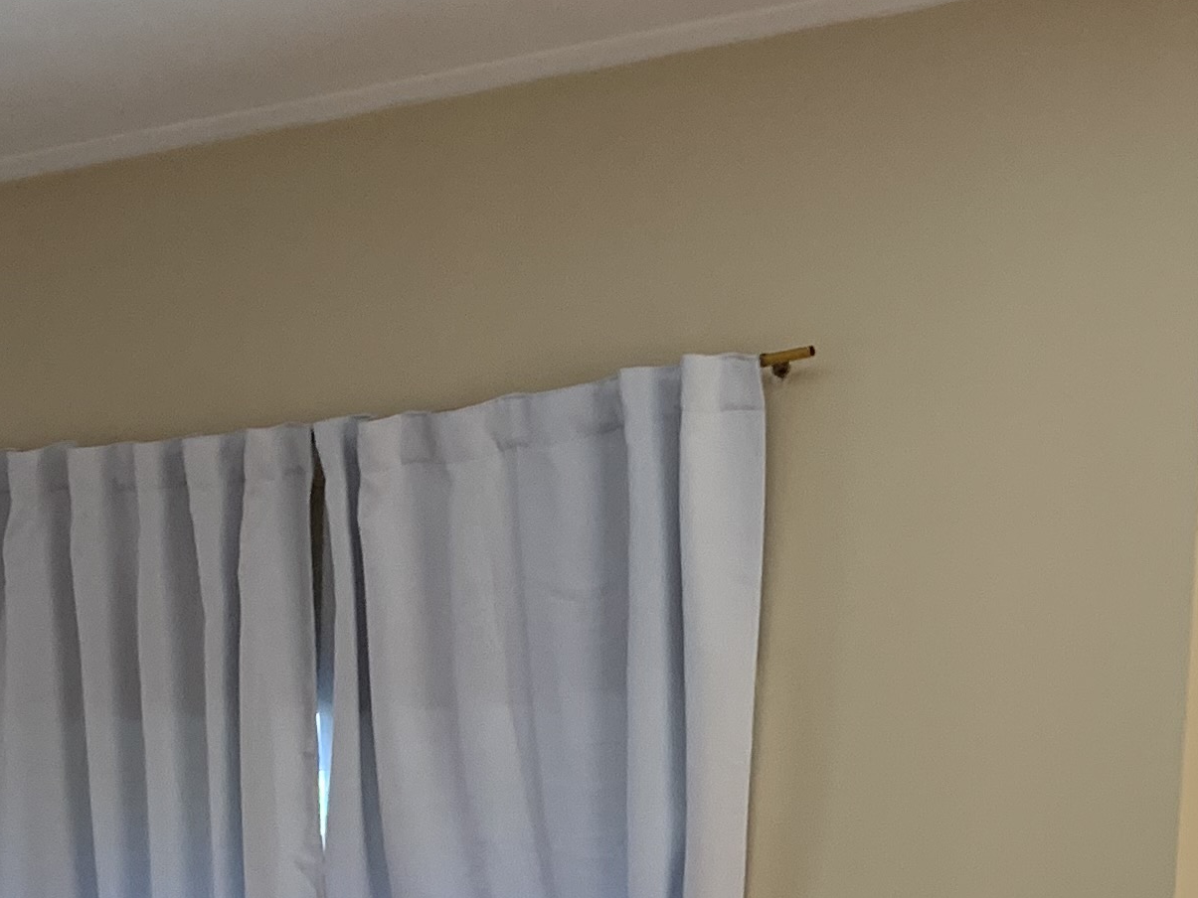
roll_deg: -3.1
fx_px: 3011
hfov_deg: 22.5
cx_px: 728
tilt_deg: -7.5
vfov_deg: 15.3
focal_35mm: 87
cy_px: 1456
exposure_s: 1/62
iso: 100
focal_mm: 4.25
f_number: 1.8
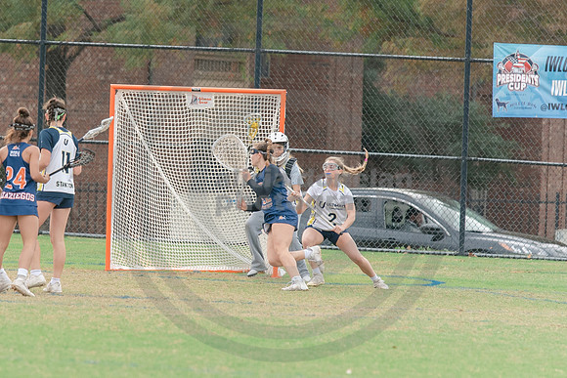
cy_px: 166
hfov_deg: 4.0
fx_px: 8072
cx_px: 131
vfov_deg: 2.7
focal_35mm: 512
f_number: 2.8
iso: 450
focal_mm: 200
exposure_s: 1/1250
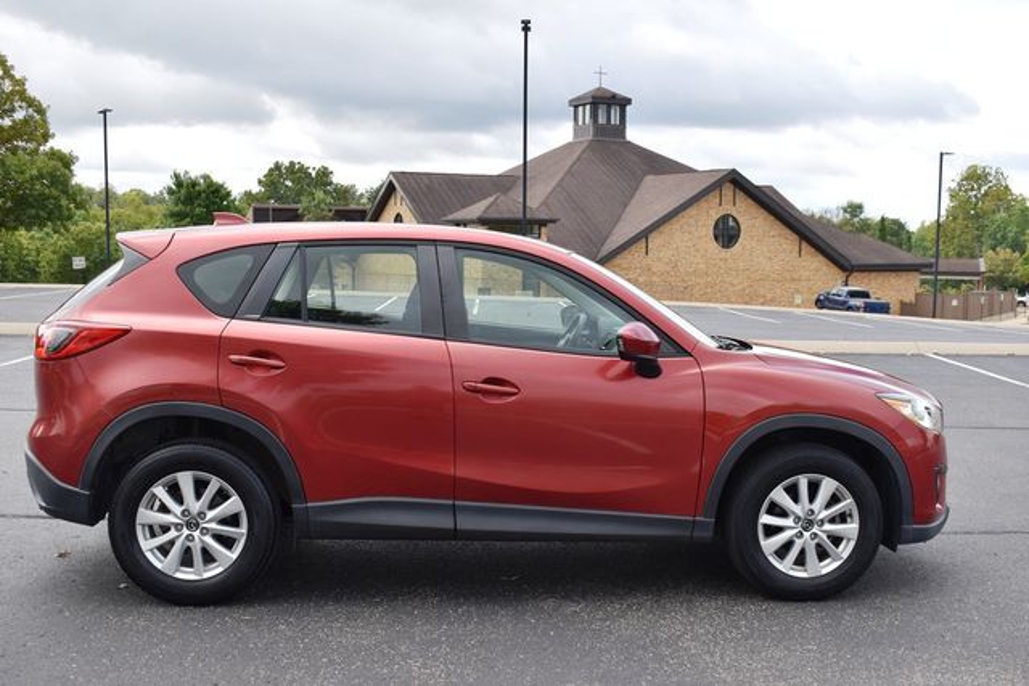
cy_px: 343
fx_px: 1029
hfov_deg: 53.1
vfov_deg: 36.9
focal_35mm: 36
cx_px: 514
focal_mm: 24
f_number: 6.3
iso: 200
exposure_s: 1/250
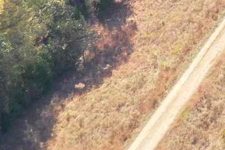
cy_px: -365
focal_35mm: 197
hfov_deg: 9.0
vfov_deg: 6.2
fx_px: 1231
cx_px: 605
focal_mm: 10.26
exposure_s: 1/100
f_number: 5.6
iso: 100
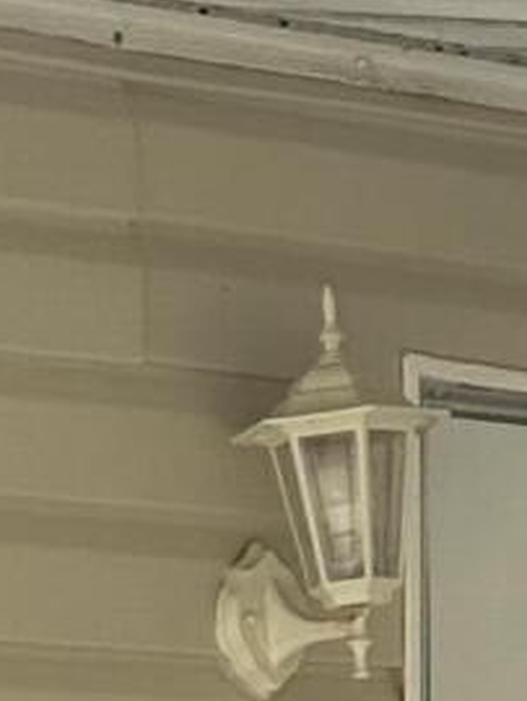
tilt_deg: -2.3
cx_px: 480
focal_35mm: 355
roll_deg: +0.7
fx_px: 7195
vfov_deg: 5.4
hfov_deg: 4.2
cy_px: 1763
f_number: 1.78
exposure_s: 1/3704
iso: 100
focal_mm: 6.76
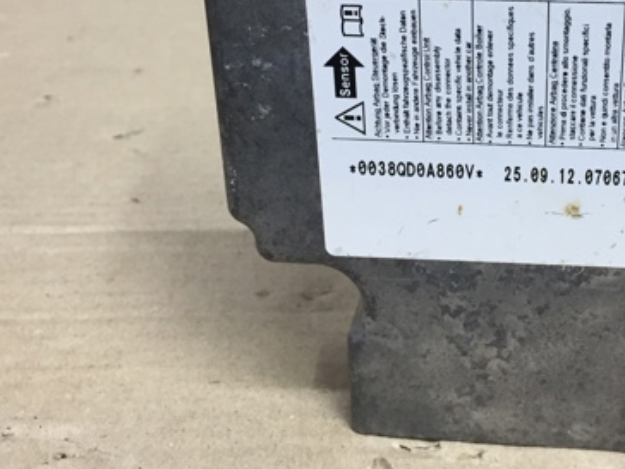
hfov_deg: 36.3
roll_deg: -1.6
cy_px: 136
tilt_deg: -25.5
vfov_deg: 28.3
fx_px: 921
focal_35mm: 51
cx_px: 495
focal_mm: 4.15
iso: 64
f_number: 2.2
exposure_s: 1/33
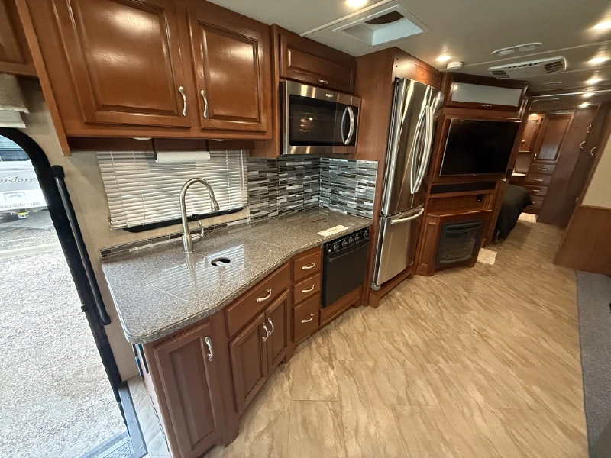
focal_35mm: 14
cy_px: 229
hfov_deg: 102.1
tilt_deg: -19.5
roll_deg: -1.9
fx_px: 247
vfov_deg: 85.7
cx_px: 306
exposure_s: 1/60
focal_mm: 2.22
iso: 1000
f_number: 2.2
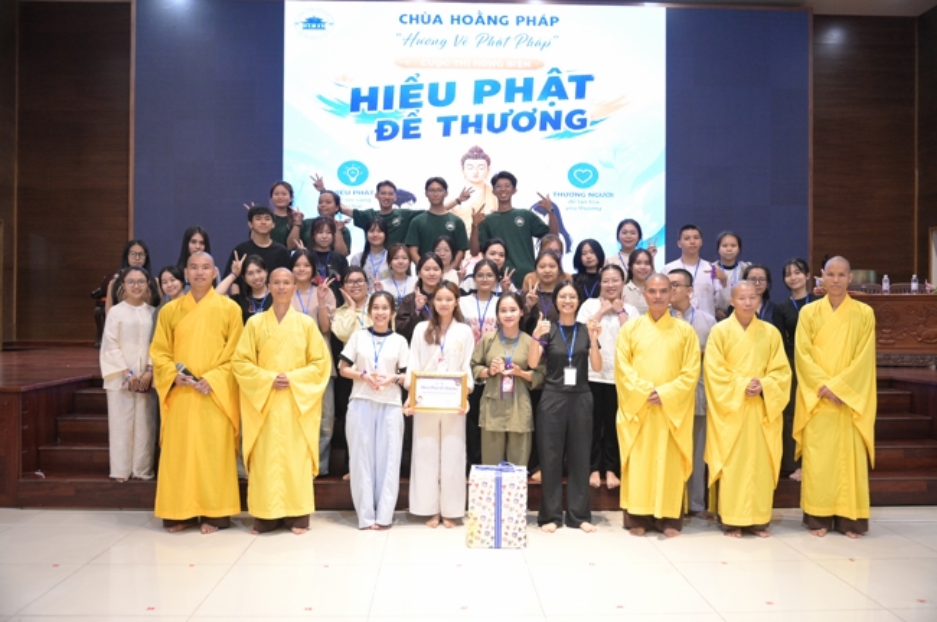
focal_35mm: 32
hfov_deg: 58.8
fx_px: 832
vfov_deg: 41.0
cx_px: 468
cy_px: 311
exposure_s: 1/160
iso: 5000
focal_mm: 32
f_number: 4
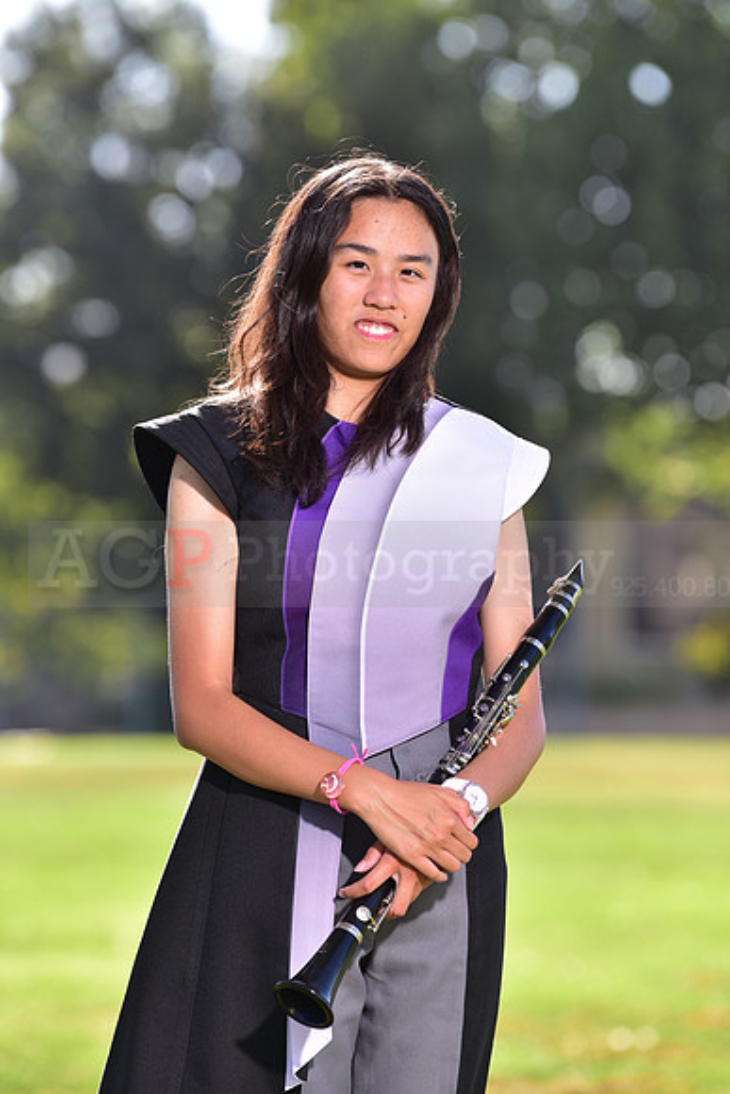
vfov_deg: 10.3
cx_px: 365
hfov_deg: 6.9
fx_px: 6079
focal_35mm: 200
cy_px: 547
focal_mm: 200
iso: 100
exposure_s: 1/250
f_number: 4.5
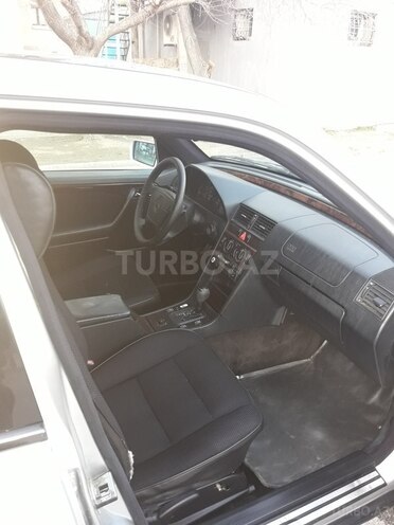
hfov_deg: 49.7
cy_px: 262
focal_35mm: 28
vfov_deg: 63.4
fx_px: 425
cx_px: 197
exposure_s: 1/33
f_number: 1.9
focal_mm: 3.7
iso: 64
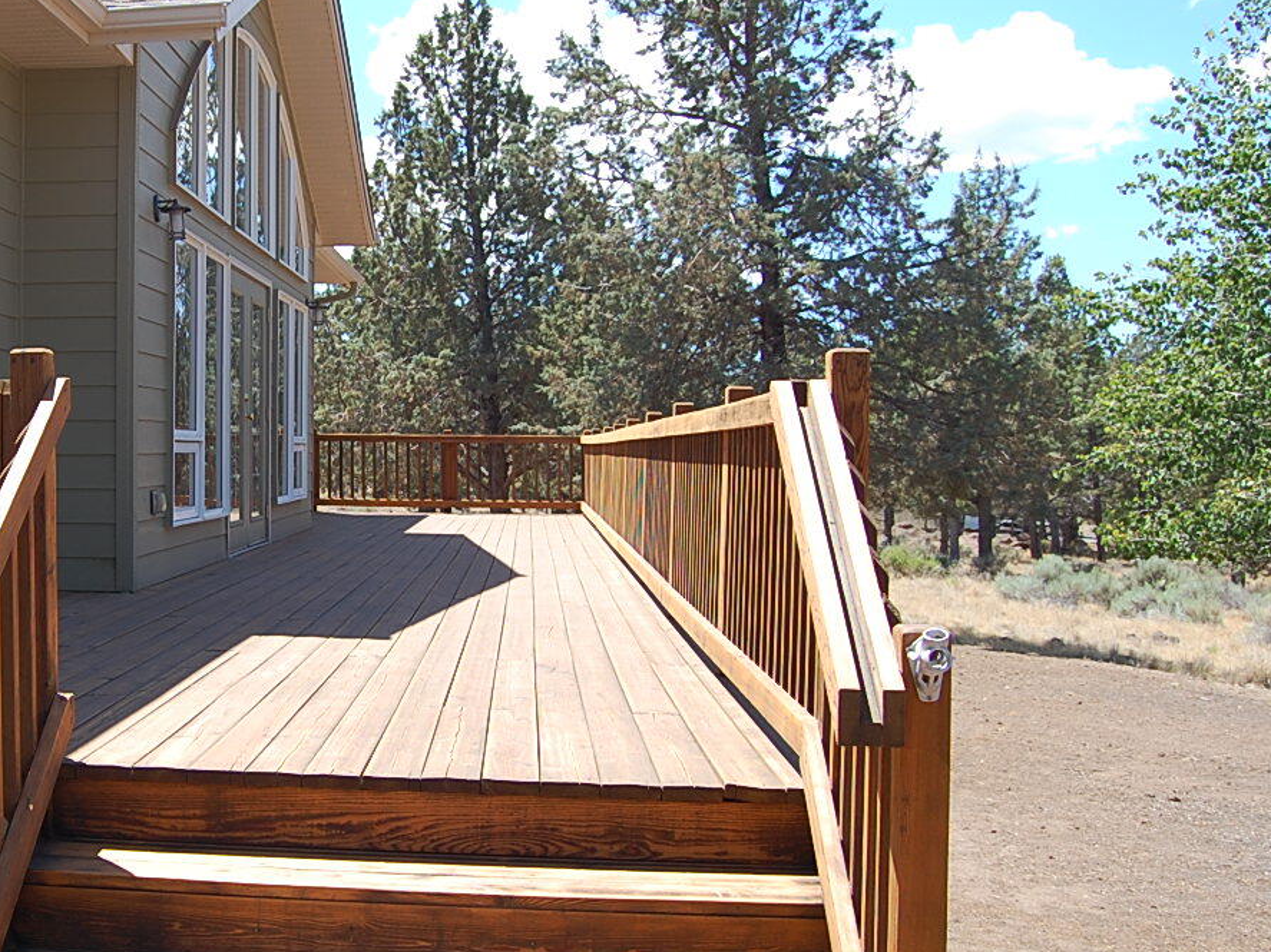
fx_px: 1615
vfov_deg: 32.9
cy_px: 481
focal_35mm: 44
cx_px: 251
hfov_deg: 41.1
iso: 200
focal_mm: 18
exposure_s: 1/250
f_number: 8
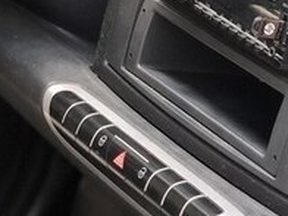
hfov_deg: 11.3
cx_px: 115
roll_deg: -0.8
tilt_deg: -20.0
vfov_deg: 8.3
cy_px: -79
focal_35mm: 175
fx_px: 1456
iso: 64
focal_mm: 6
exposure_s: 1/60
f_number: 2.4
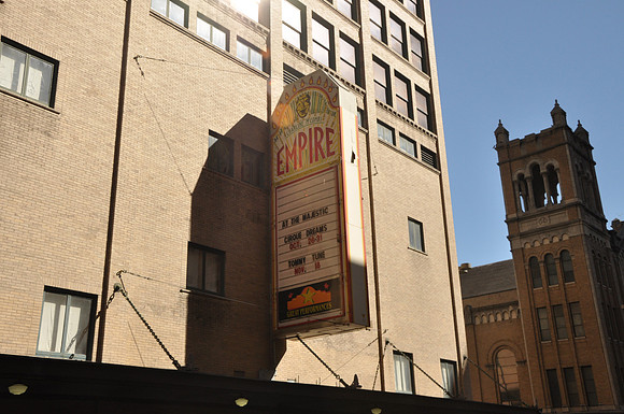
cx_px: 312
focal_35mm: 39
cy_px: 207
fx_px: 675
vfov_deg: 34.1
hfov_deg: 49.6
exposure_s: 1/400
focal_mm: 26
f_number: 10
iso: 400
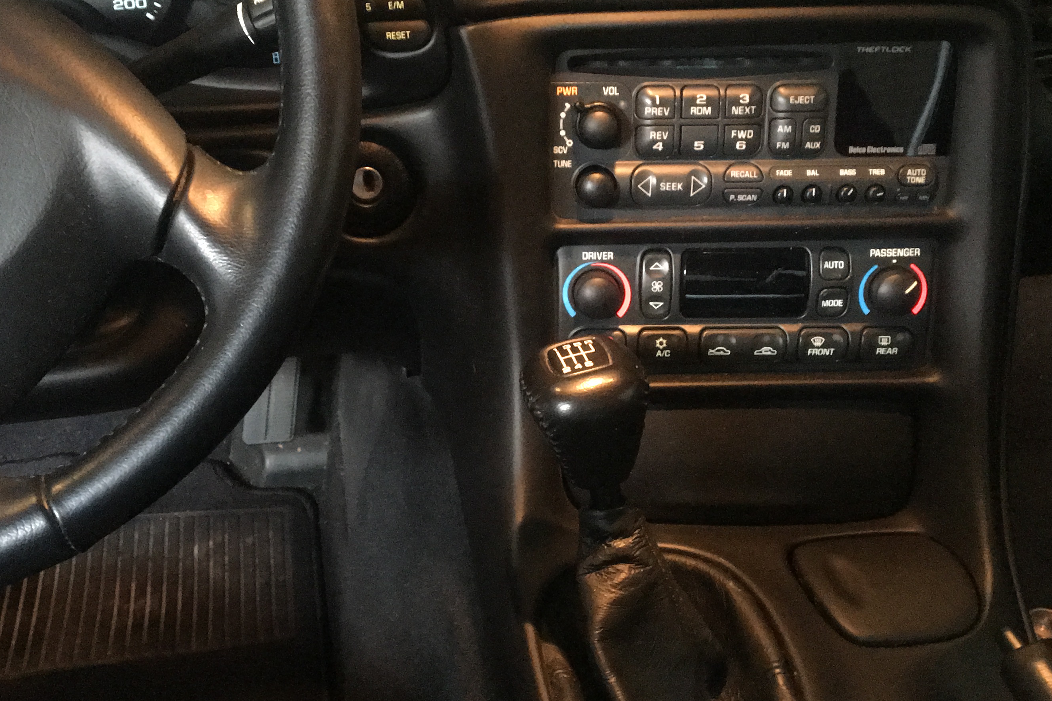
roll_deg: +0.7
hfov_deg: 42.7
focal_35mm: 46
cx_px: 508
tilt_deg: -31.8
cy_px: 377
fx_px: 1344
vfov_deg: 29.2
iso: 500
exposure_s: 1/15
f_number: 2.2
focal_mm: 4.15
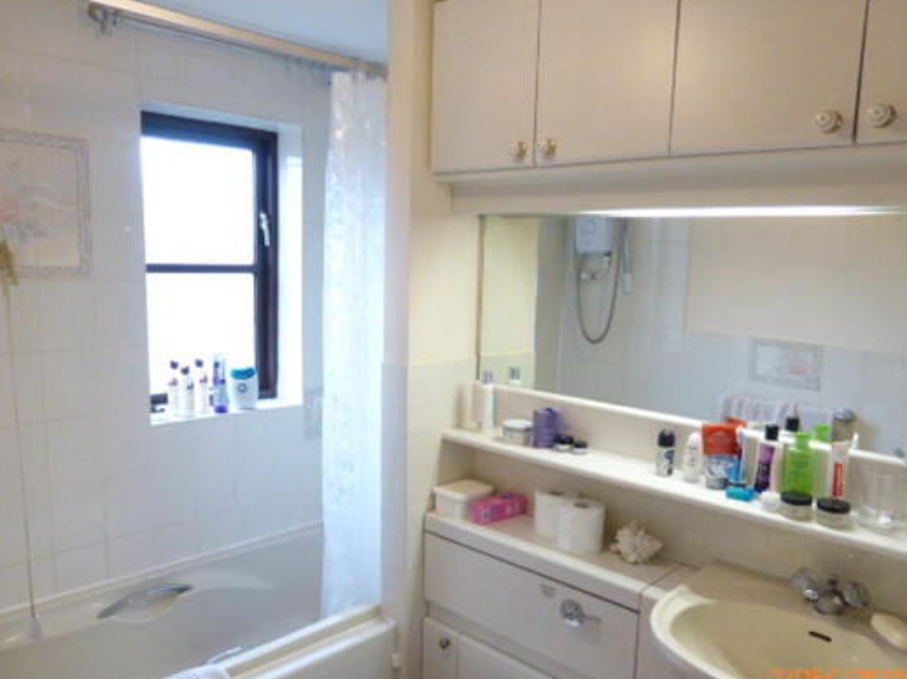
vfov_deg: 51.2
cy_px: 370
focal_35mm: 27
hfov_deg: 65.3
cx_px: 460
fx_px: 707
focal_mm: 4.3
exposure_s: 1/30
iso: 400
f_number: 3.3
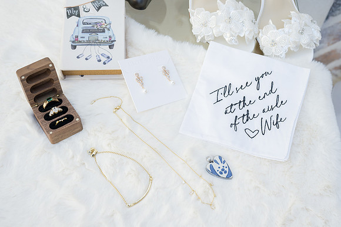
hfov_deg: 40.1
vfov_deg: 27.4
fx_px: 467
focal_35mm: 49
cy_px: 113
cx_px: 173
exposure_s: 1/80
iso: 200
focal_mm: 47
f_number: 8
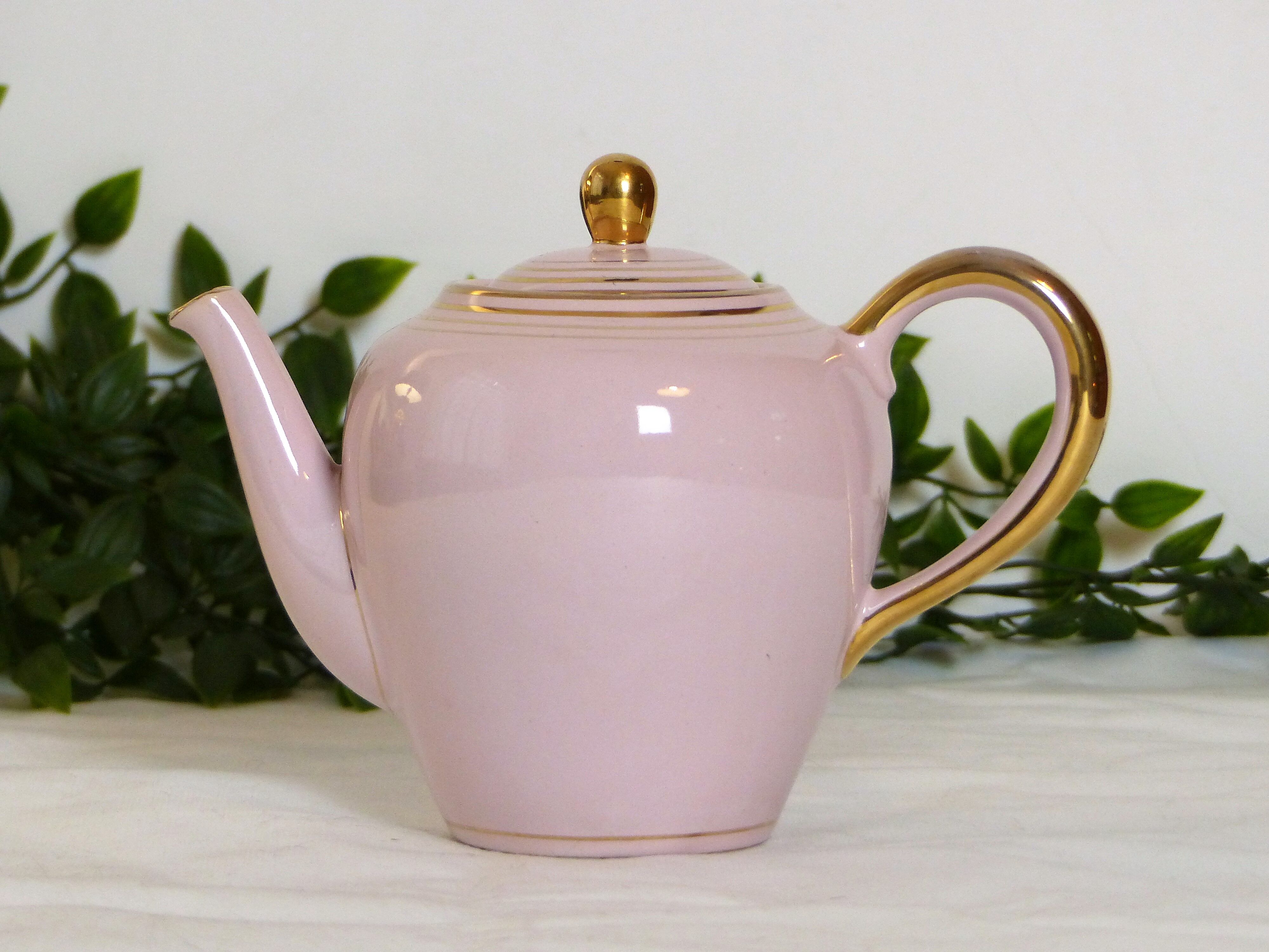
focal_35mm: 167
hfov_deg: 11.8
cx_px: 634
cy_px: 476
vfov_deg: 8.9
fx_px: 6122
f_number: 2.8
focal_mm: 27.4
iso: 320
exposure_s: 1/80
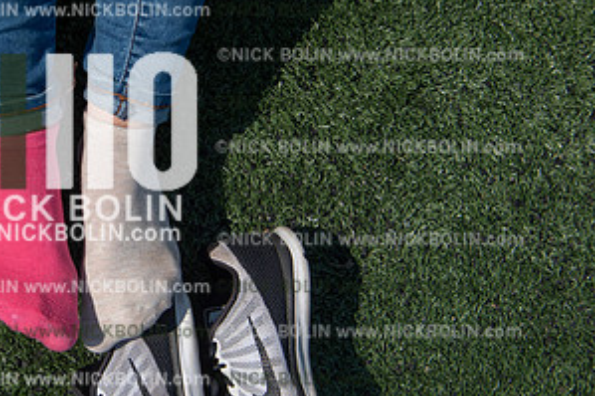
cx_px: 56
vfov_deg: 20.0
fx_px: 1123
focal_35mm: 68
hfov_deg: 28.5
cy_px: 148
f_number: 5.6
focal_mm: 35
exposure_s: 1/1600
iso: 200
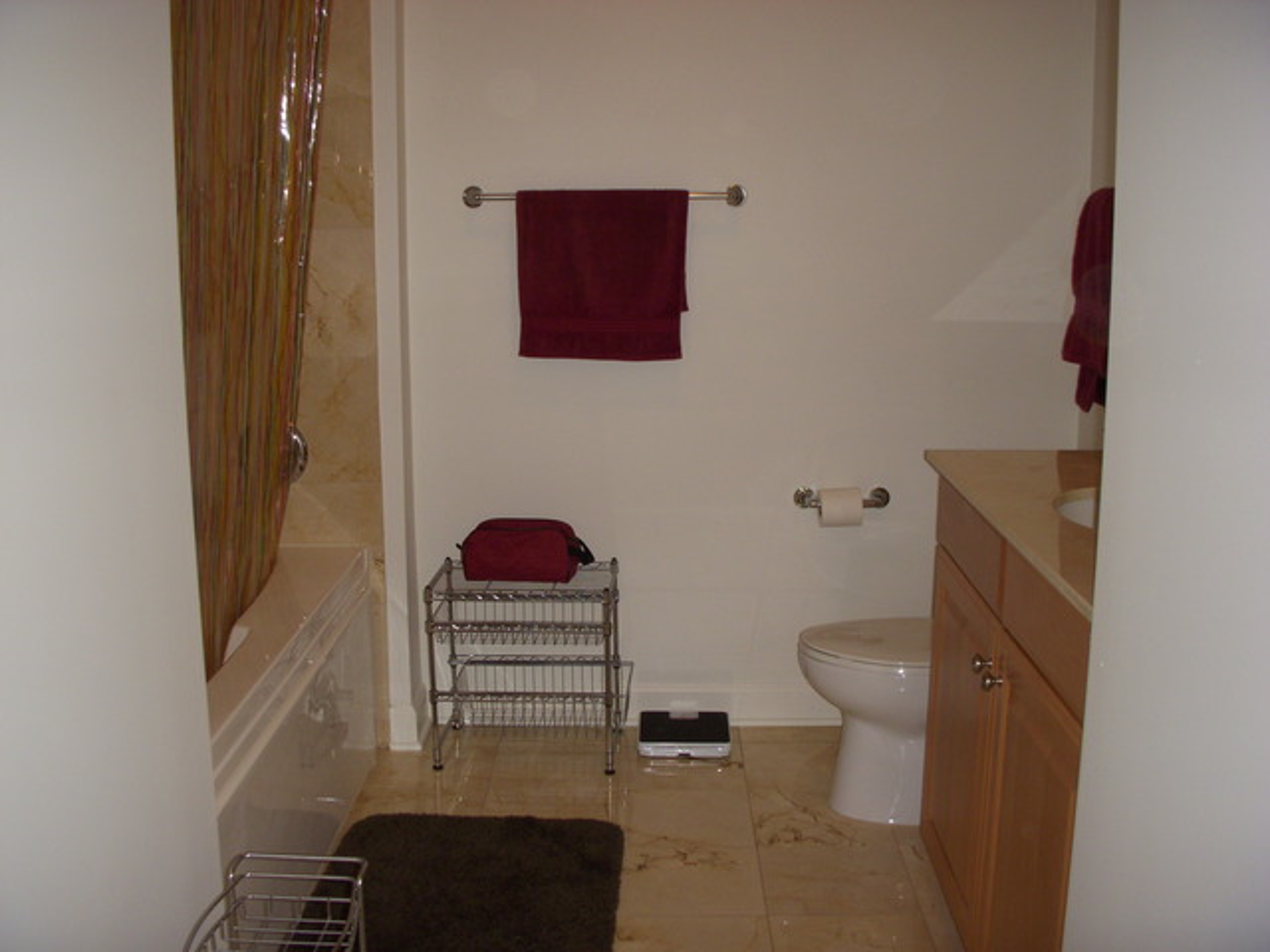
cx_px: 635
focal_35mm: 38
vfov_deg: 37.7
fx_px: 1394
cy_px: 476
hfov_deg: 49.0
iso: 100
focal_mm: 6.3
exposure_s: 1/30
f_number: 3.3
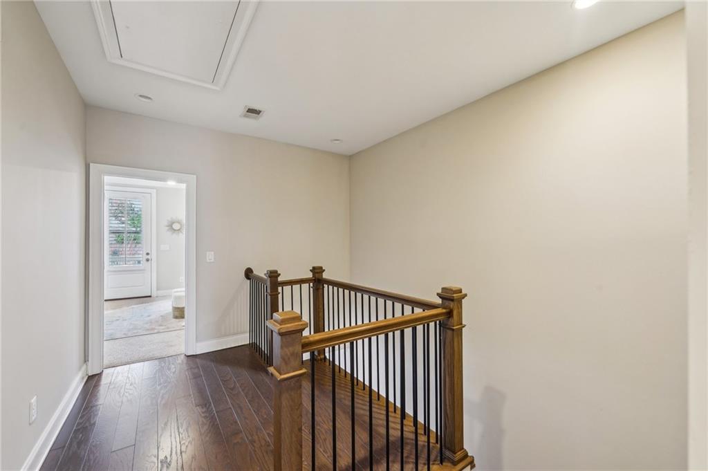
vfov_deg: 81.1
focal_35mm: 14
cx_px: 354
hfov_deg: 104.3
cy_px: 236
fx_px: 275
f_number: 8
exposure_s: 1/3.33
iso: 320
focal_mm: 14
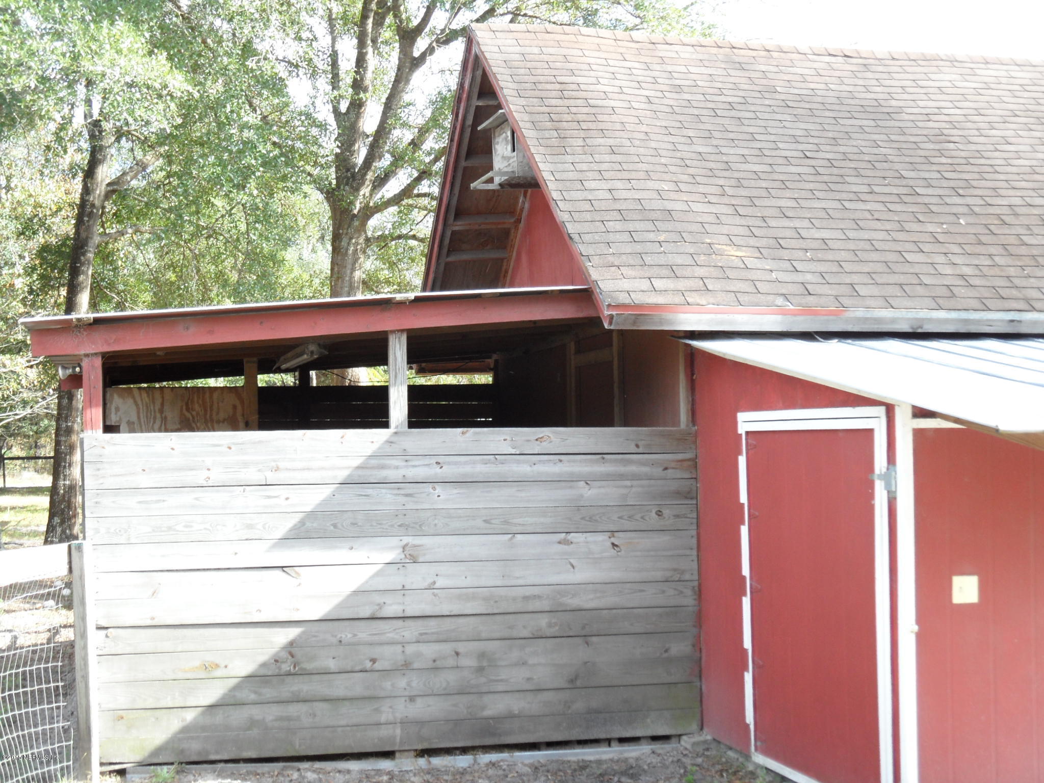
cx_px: 522
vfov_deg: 29.1
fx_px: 1508
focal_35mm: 50
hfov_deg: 38.2
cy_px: 392
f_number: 3.8
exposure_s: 1/90
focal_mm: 8.2
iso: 100
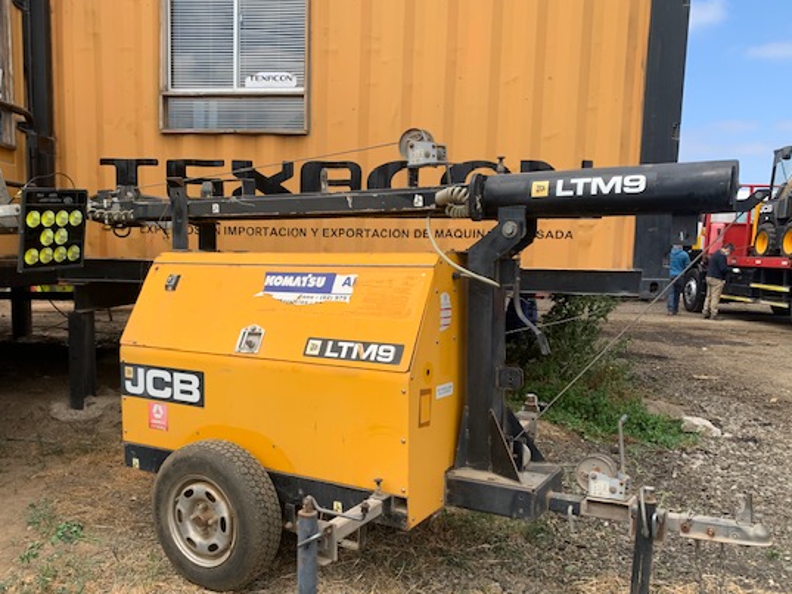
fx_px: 709
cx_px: 352
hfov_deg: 58.2
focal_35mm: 31
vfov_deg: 45.3
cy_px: 349
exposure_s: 1/1536
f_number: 1.8
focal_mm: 4.25
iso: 25
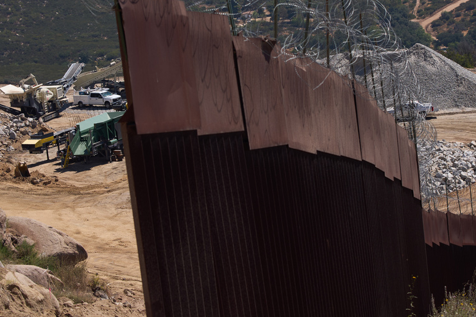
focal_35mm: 138
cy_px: 107
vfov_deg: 9.9
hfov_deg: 14.9
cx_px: 280
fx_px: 1824
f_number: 6.3
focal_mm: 100
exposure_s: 1/800
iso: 125
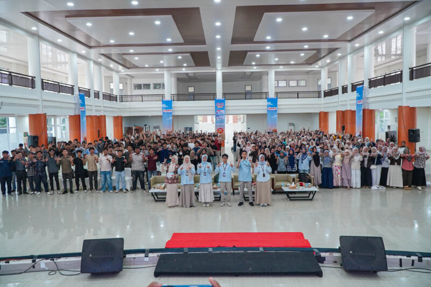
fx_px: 323
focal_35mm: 27
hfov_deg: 67.4
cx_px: 216
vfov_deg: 47.9
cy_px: 144
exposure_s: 1/100
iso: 1250
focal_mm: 18
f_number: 5
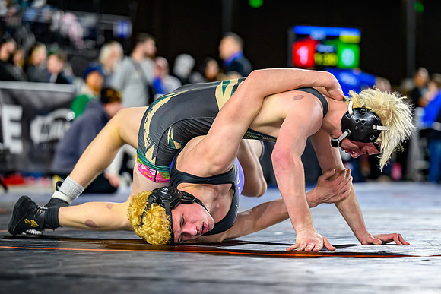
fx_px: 1987
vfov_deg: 8.5
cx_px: 245
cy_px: 184
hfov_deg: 12.7
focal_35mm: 162
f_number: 2.8
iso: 2500
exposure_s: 1/800
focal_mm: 125
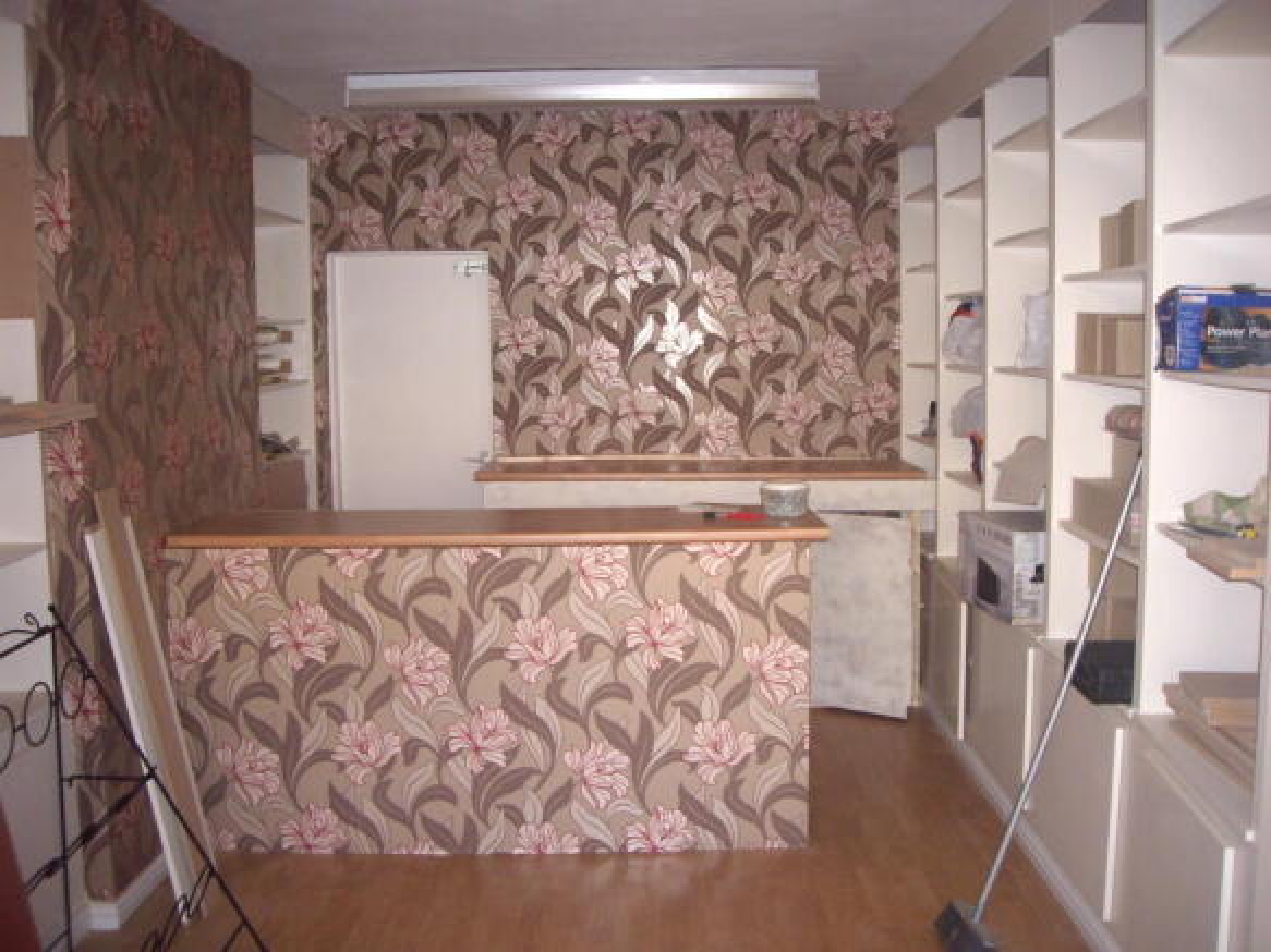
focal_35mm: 38
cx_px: 636
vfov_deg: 37.7
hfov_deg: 49.0
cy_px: 476
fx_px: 1395
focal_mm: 6.2
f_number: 2.7
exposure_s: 1/40
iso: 200
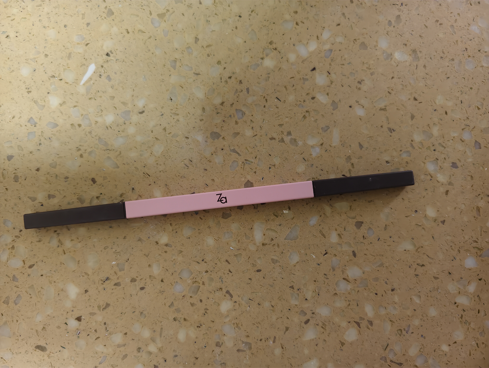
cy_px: 184
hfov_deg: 73.8
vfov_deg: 59.0
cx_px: 244
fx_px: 325
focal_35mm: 23
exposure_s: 1/50
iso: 1300
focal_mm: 6.25
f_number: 1.68
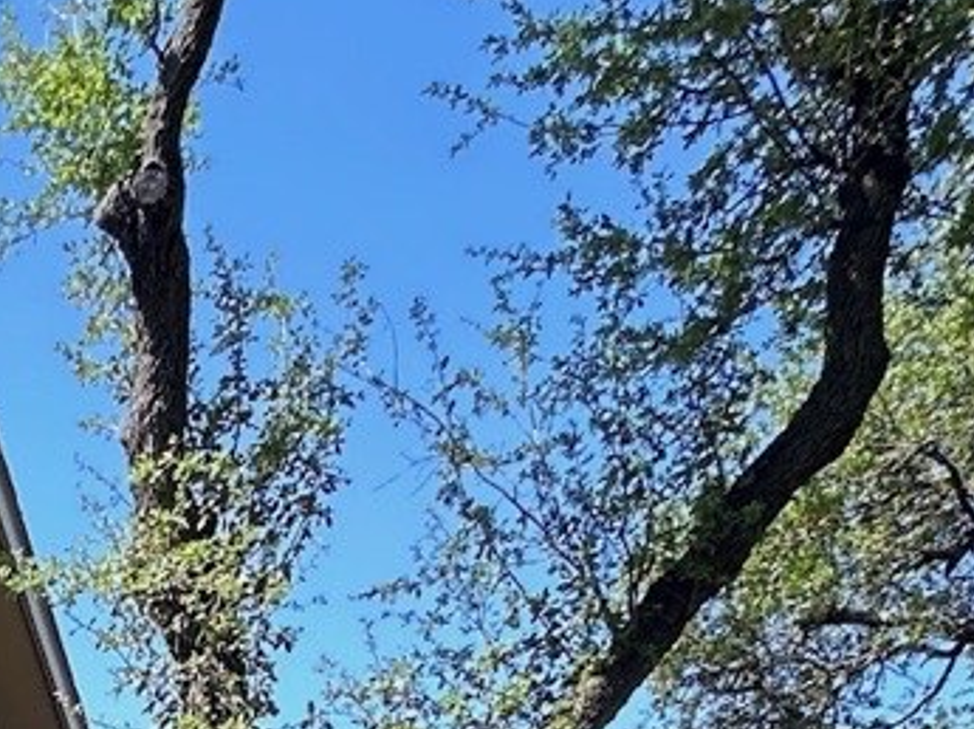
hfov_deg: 24.4
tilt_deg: -9.8
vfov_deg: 15.7
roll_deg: -1.2
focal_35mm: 65
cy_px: 1596
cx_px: -421
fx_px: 1827
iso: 40
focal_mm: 2.22
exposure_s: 1/173
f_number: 2.2
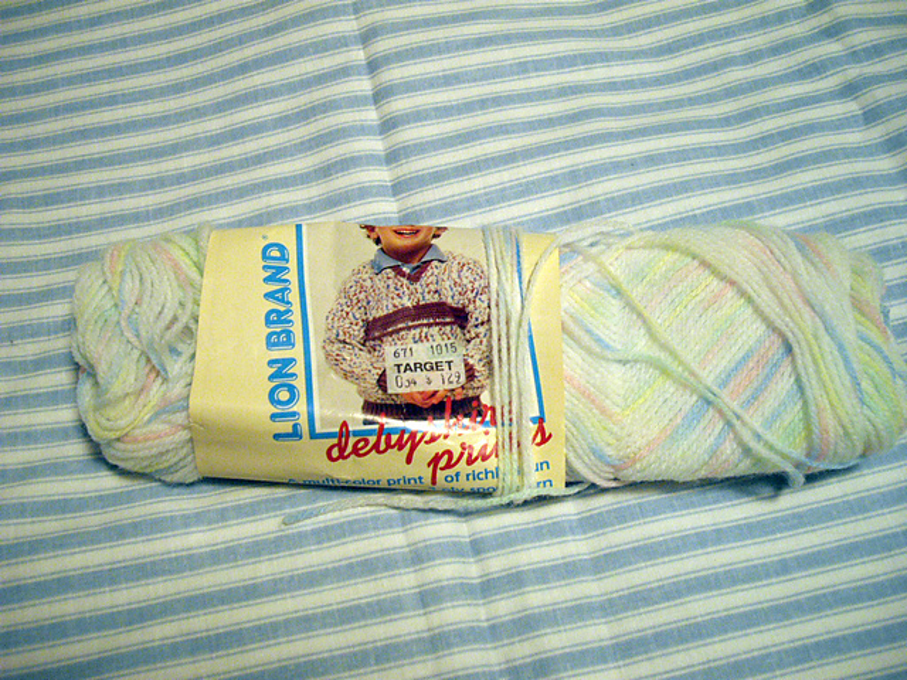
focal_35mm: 38
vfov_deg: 37.7
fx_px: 996
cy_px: 340
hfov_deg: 49.0
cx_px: 454
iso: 400
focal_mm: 7.9
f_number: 2.8
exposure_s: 1/25
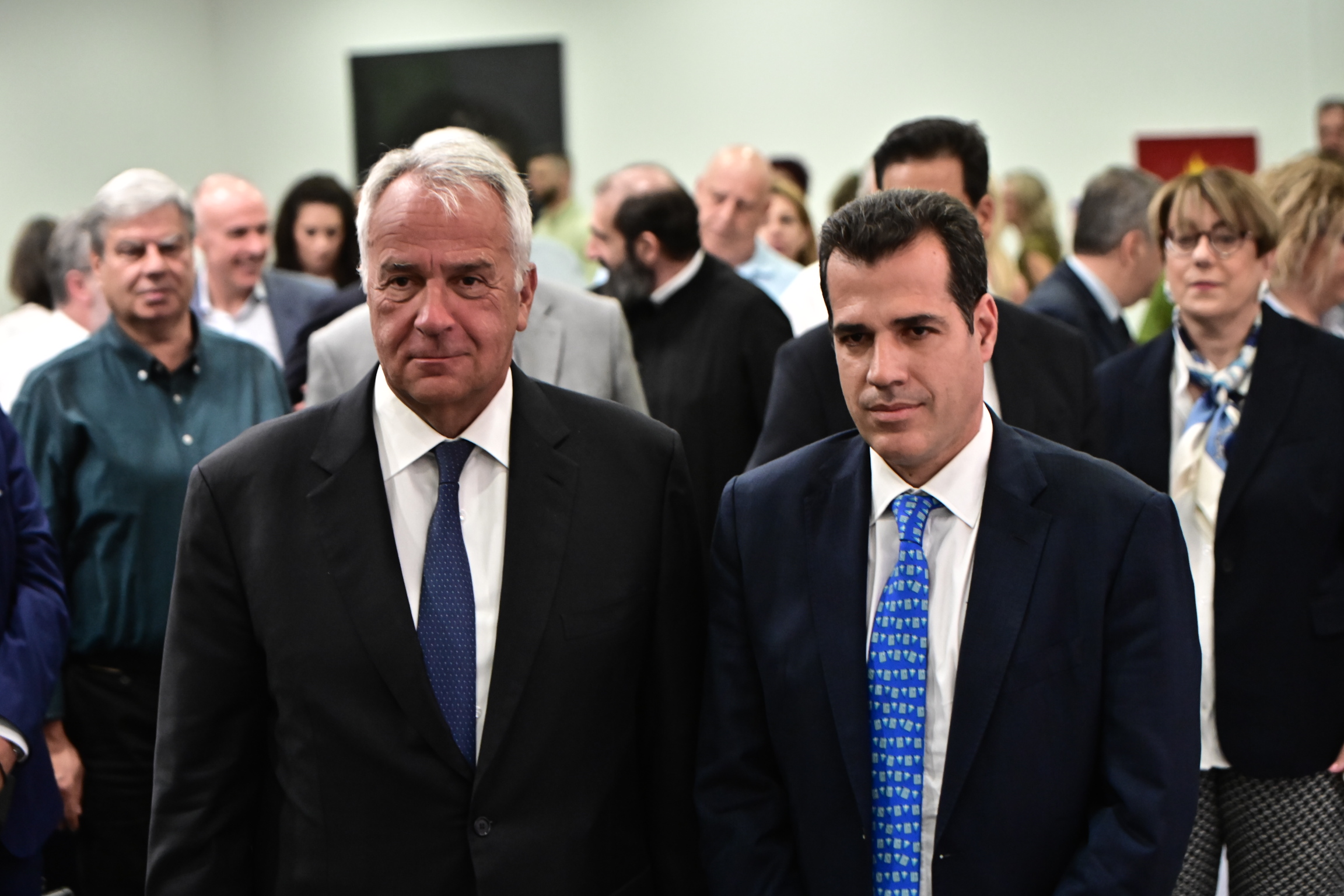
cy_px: 448
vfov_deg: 19.5
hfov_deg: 28.8
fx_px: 2613
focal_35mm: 70
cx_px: 672
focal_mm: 70
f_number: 3.5
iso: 2500
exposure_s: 1/125
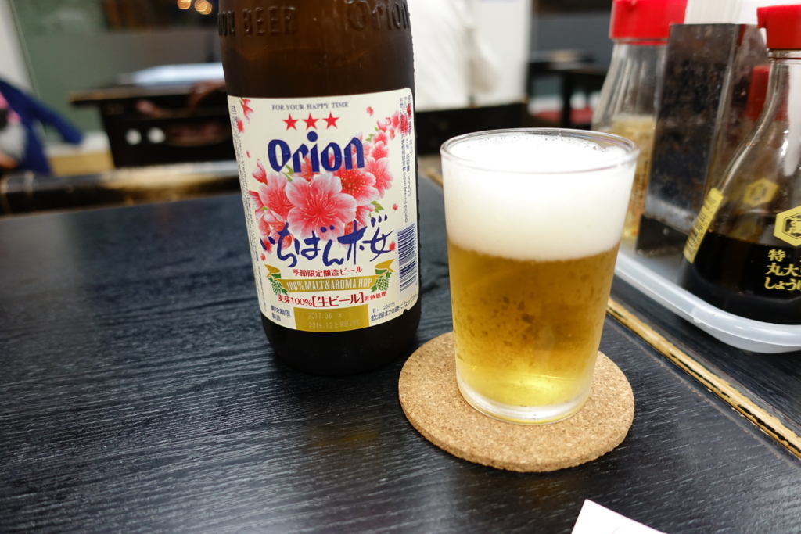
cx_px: 400
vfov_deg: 53.1
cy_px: 267
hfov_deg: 73.7
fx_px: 534
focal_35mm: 24
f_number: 1.8
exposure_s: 1/80
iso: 400
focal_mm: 8.8
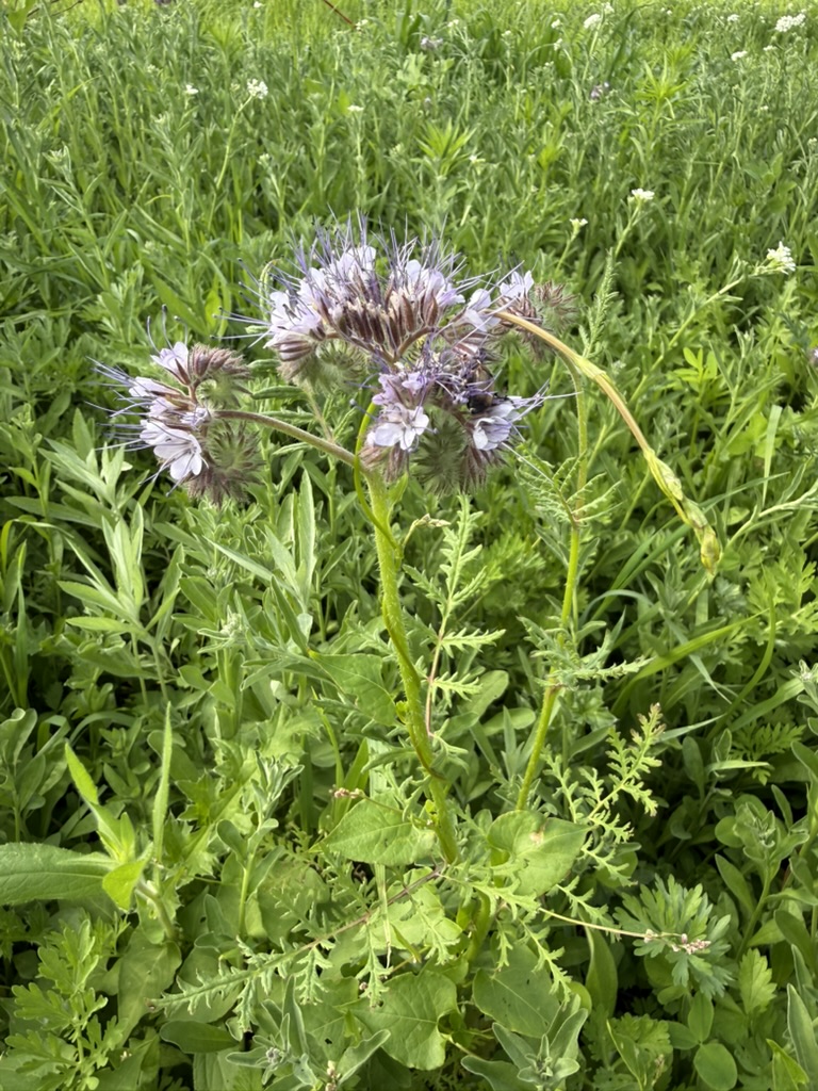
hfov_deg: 56.8
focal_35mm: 24
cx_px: 409
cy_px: 546
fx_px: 756
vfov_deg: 71.6
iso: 40
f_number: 2.2
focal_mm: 2.22
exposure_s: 1/222
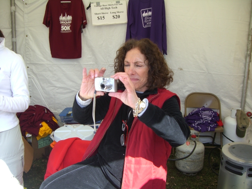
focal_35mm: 38
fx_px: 277
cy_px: 94
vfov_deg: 37.7
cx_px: 126
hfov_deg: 49.0
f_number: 2.7
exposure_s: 1/200
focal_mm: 6.2
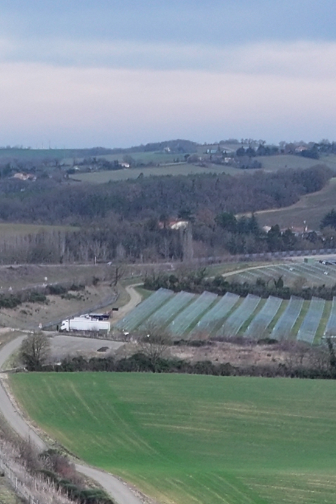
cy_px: 1010
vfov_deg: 11.6
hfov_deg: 8.5
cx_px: -138
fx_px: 2228
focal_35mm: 159
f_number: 2.8
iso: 110
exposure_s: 1/640
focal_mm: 12.29
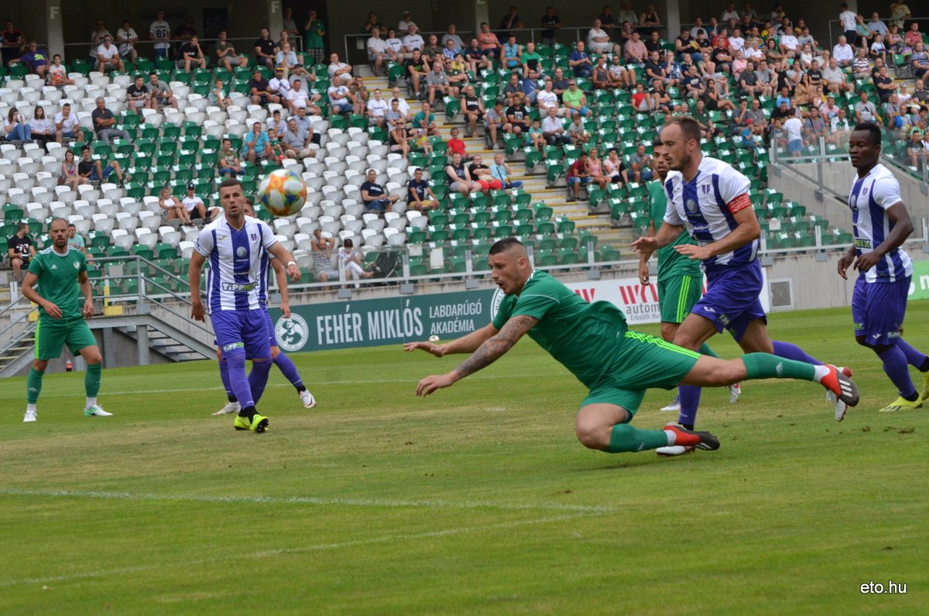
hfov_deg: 14.4
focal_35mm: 142
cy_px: 308
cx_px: 464
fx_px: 3670
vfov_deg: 9.6
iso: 1000
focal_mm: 95
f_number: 7.1
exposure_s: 1/800
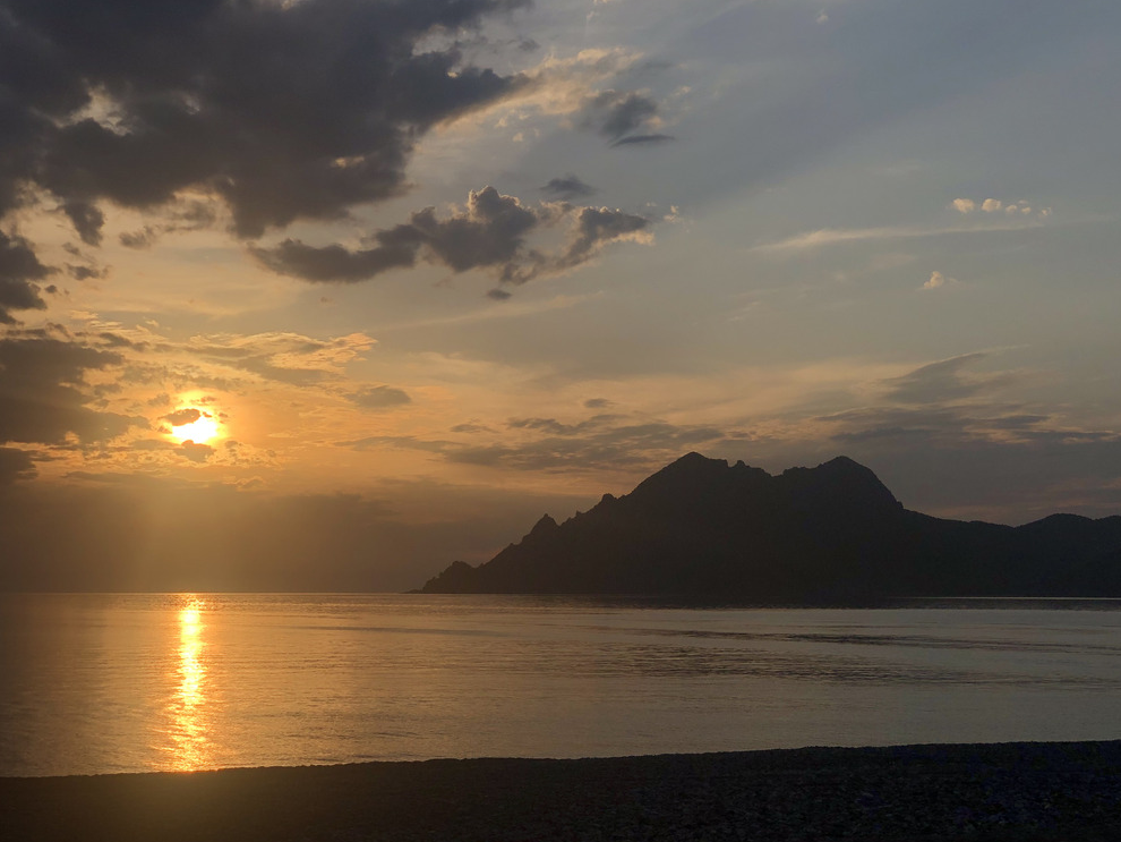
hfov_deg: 30.6
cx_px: 670
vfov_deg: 23.3
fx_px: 2041
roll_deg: +0.5
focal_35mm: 63
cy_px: 490
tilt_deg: +2.9
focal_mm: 6
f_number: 2.4
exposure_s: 1/5405
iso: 16
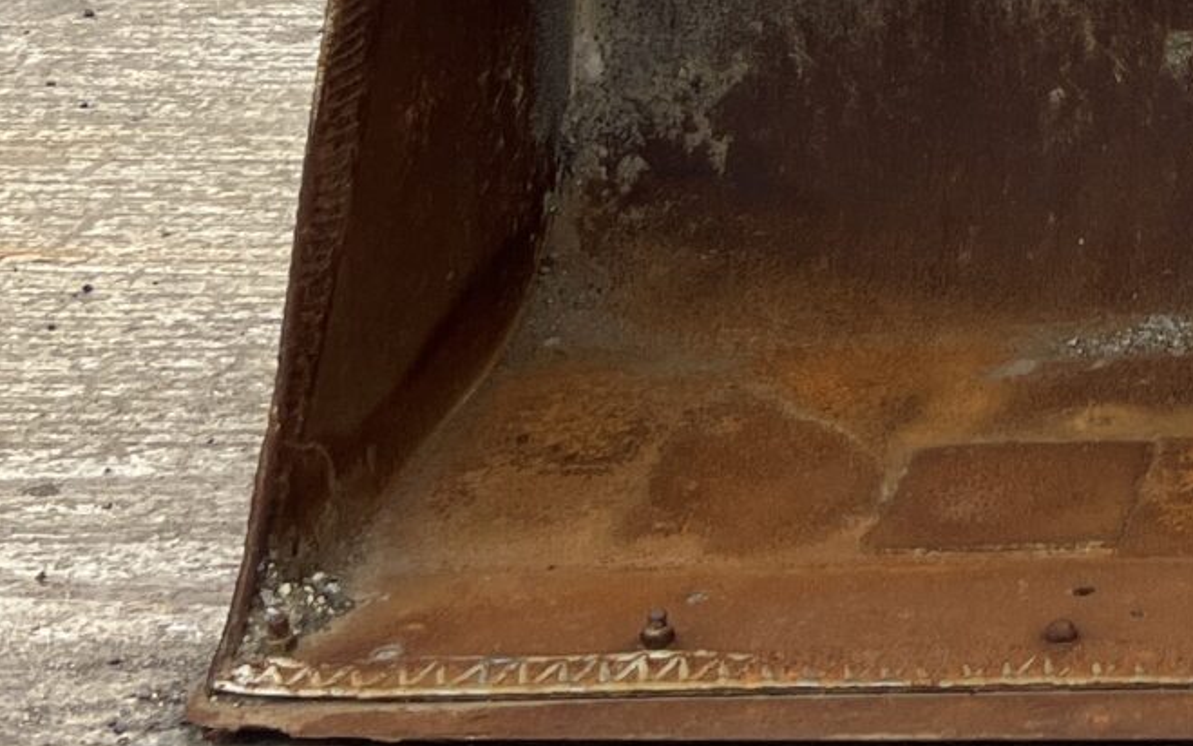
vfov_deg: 11.3
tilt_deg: -4.2
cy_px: -625
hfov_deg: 17.7
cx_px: 1723
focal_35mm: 107
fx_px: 3479
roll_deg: +0.0
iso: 50
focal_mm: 5.7
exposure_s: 1/1295
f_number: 1.5
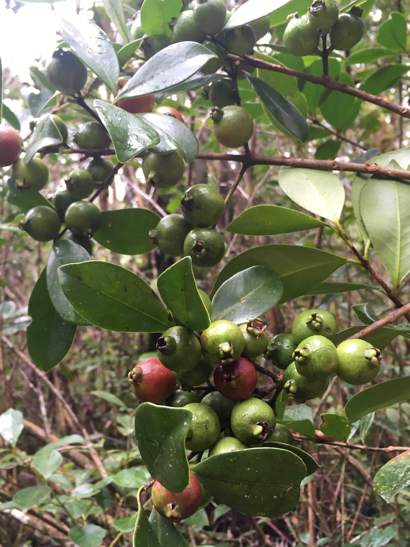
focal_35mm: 36
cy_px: 284
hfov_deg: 39.6
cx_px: 195
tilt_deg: -5.5
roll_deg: +3.1
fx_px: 569
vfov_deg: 51.3
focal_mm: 4.15
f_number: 2.2
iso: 32
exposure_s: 1/33
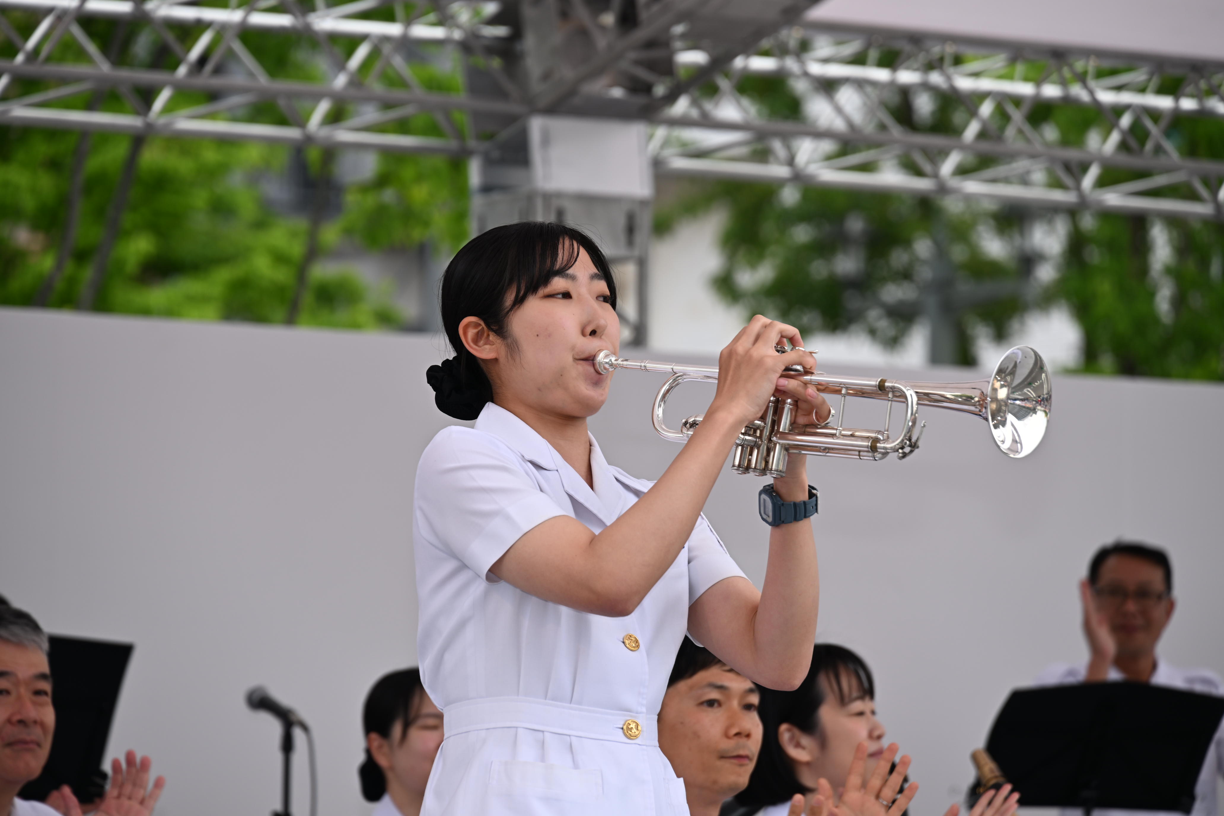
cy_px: 408
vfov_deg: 6.9
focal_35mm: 200
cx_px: 612
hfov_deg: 10.3
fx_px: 6799
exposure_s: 1/200
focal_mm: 200
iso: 100
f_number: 7.1
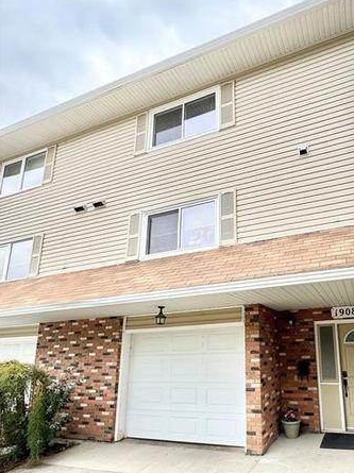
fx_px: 287
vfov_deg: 77.8
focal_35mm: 21
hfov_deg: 60.1
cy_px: 291
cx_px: 264
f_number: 2.2
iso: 40
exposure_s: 1/263
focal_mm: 2.22
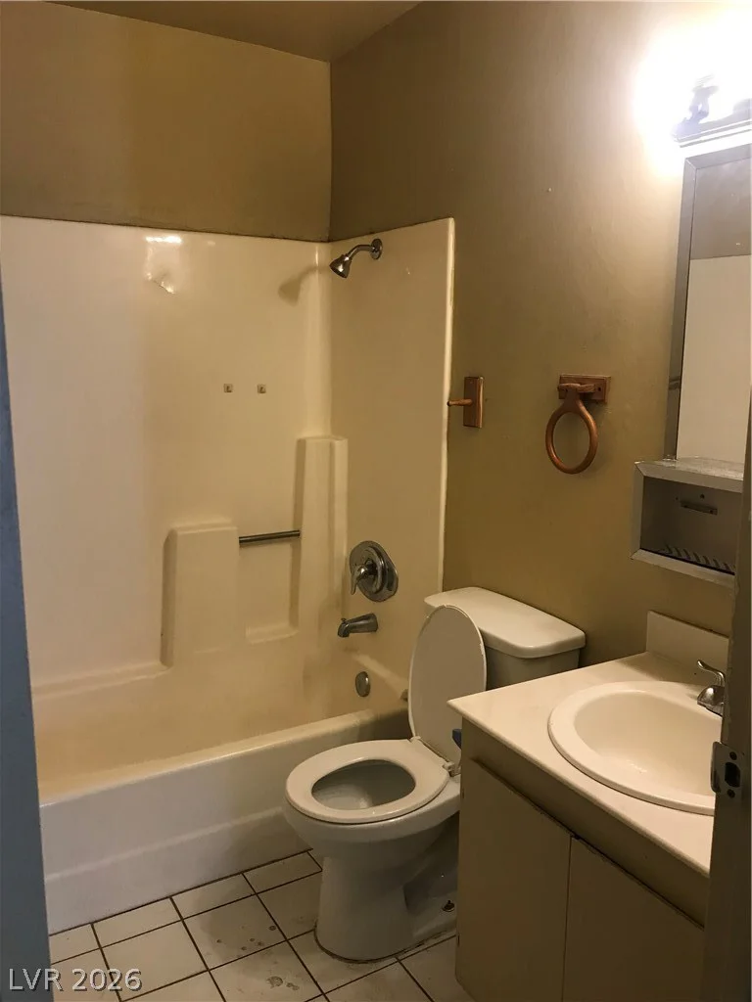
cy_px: 501
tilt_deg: -10.2
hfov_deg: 49.7
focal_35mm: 28
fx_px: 811
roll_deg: -0.6
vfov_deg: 63.4
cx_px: 376
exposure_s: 1/30
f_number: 1.8
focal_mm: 3.99
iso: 32
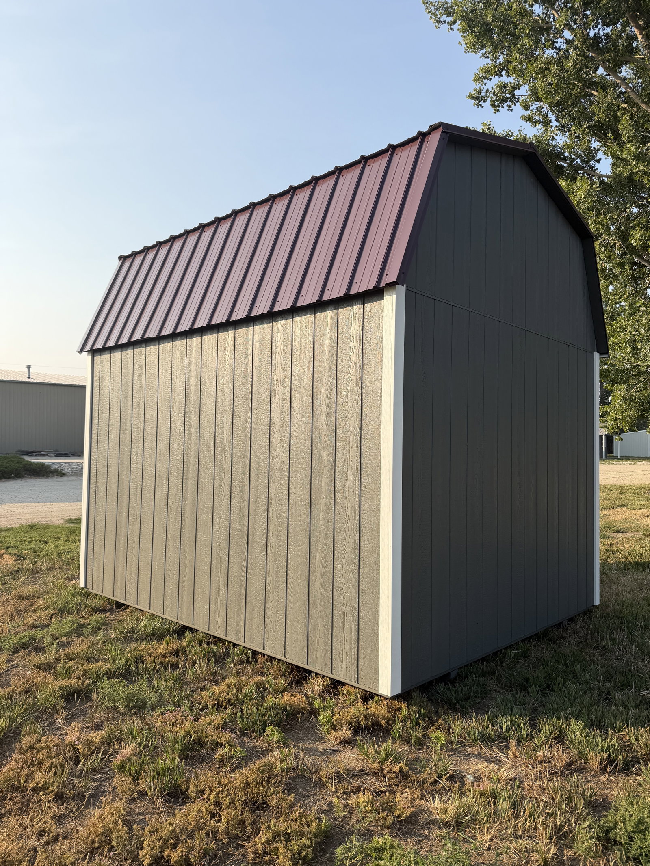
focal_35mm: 24
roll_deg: +1.4
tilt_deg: +3.6
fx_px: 601
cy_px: 433
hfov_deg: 56.8
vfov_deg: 71.6
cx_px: 325
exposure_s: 1/2525
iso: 80
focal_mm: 6.76
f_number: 1.78
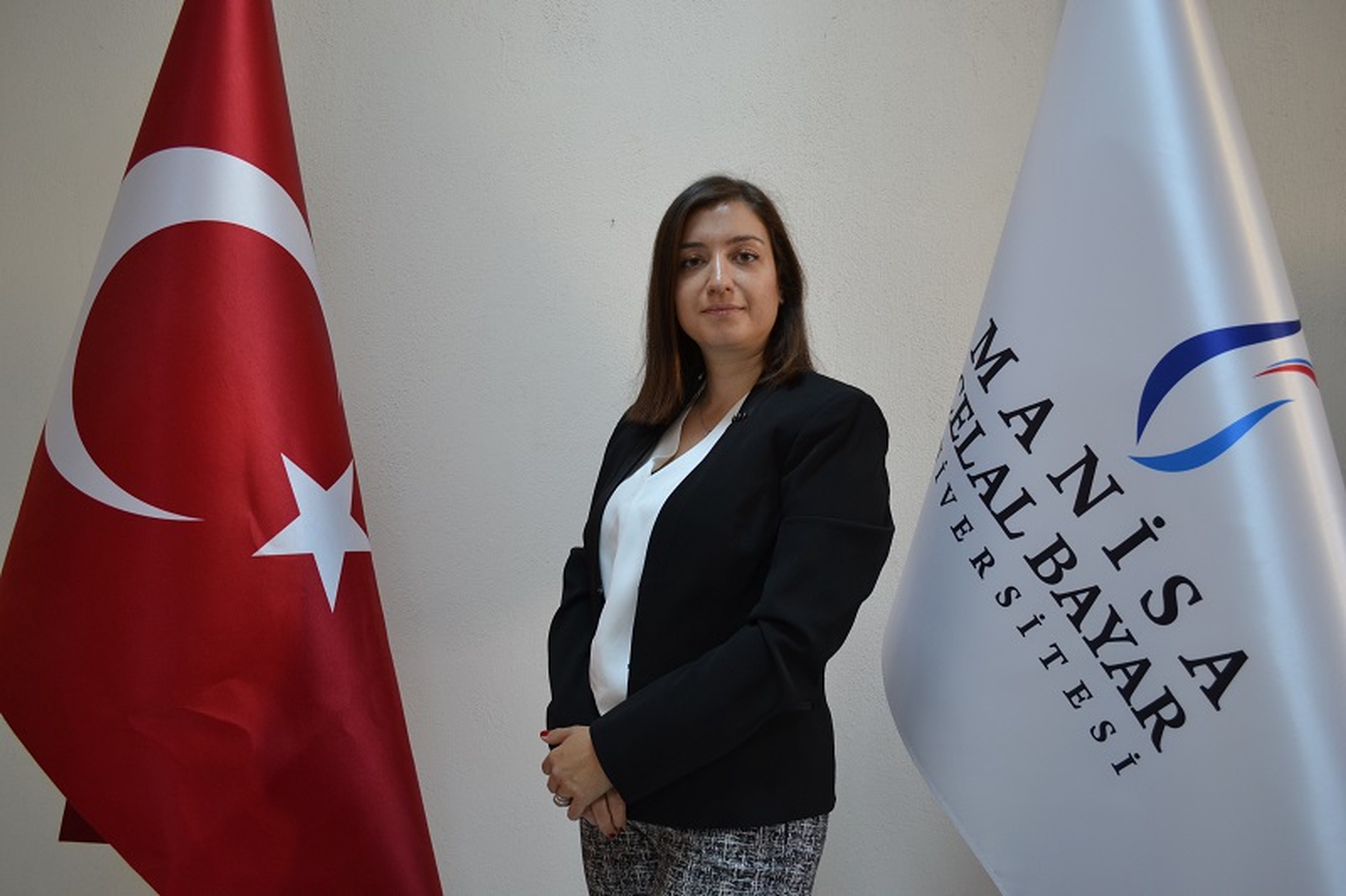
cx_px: 673
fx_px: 1009
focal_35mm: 27
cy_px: 448
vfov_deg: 47.9
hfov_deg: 67.4
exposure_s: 1/50
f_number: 3.5
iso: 400
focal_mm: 18
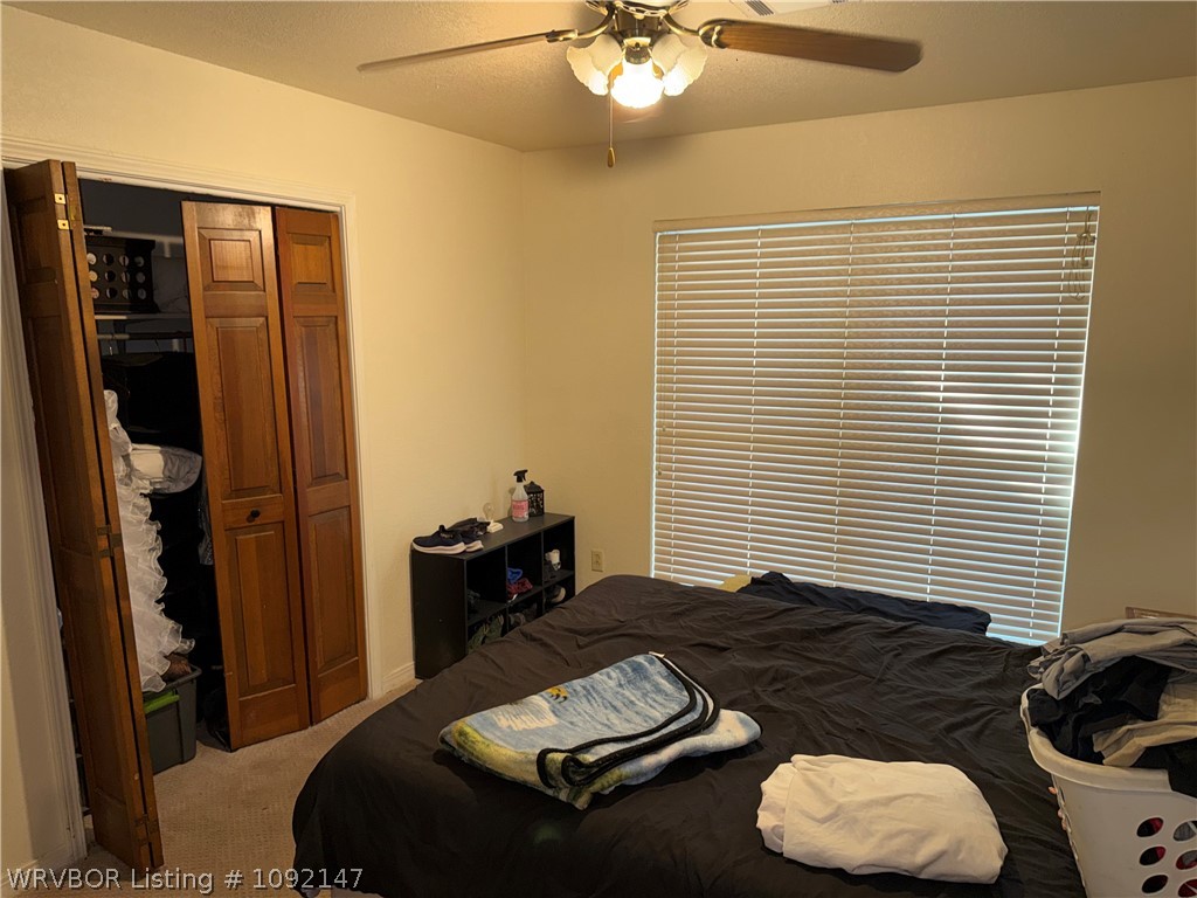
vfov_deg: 56.8
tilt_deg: -8.9
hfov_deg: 71.6
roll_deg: -0.6
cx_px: 598
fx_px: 830
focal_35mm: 24
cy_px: 449
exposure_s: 1/18
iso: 64
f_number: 1.78
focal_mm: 6.76
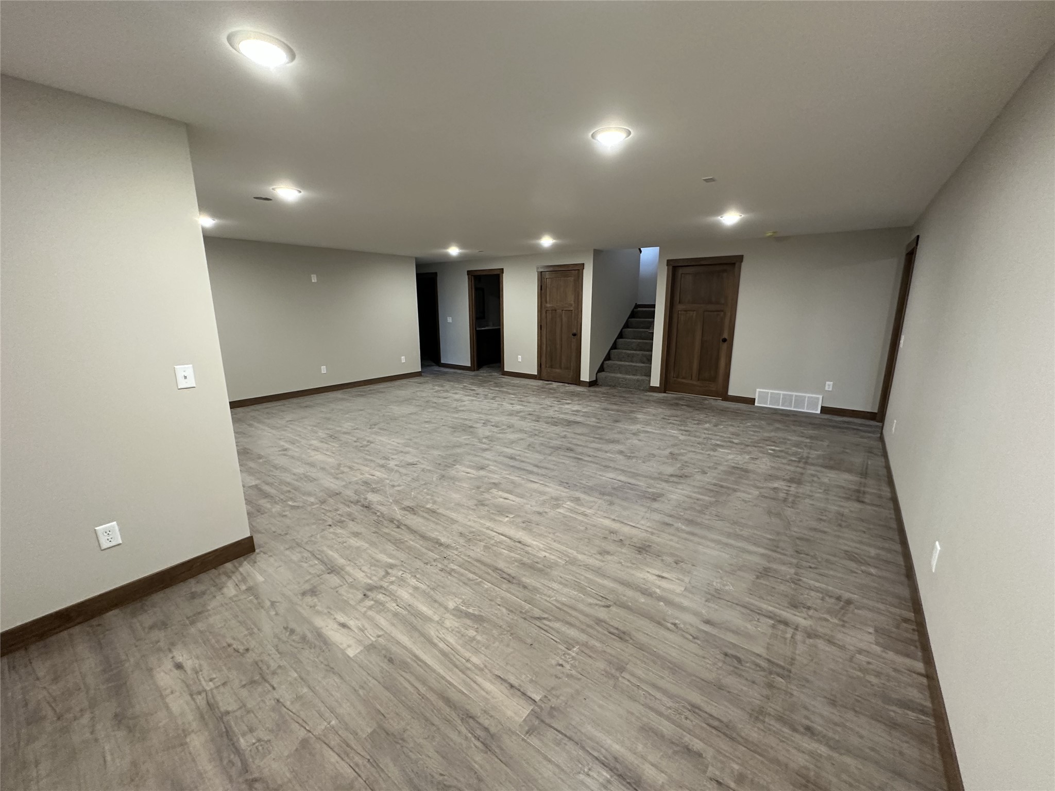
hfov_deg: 102.1
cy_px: 396
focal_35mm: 14
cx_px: 528
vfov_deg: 85.7
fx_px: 427
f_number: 2.2
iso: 400
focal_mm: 2.22
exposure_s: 1/60
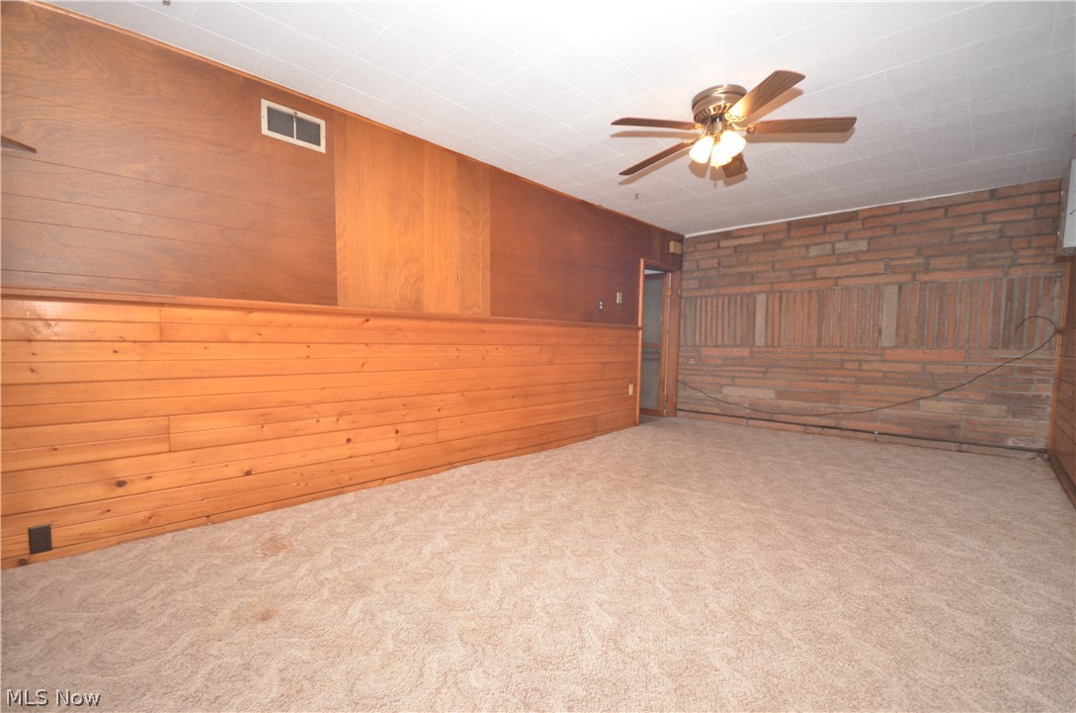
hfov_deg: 100.5
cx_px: 538
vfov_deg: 77.1
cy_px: 356
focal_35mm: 15
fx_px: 447
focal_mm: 10
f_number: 4
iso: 800
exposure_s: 1/60
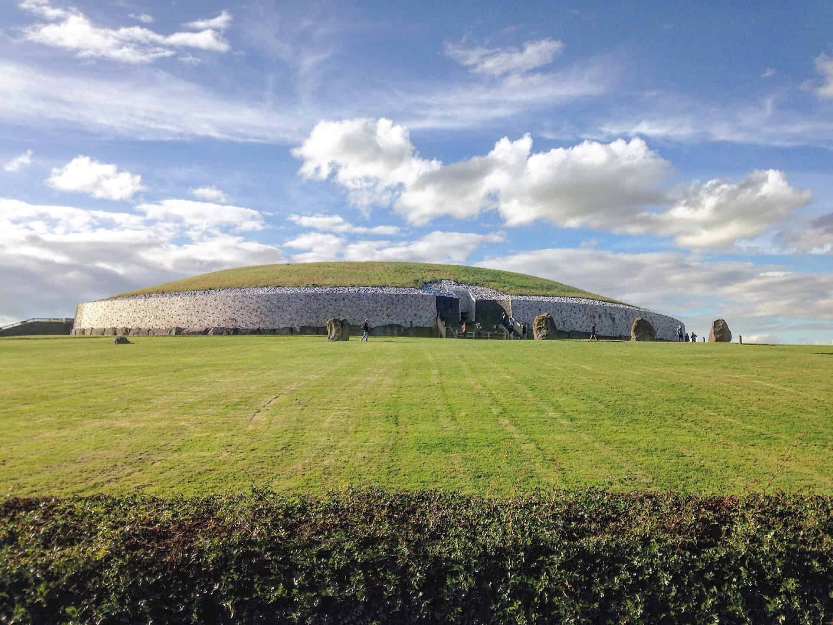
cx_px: 416
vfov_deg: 42.9
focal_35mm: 33
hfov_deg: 55.4
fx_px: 794
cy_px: 312
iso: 50
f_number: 2.4
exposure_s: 1/1695
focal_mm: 4.12
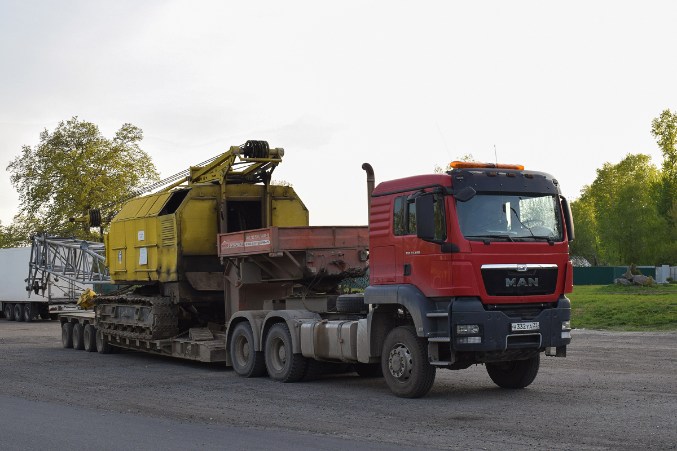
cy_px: 226
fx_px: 874
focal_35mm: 46
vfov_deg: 28.9
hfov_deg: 42.3
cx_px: 338
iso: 400
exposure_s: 1/200
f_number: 7.1
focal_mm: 31
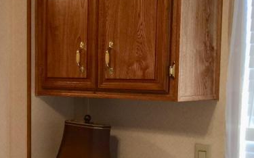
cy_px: 142
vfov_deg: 15.4
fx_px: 581
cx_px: -32
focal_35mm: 84
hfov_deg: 23.1
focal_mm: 4.15
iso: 32
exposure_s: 1/15
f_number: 2.2
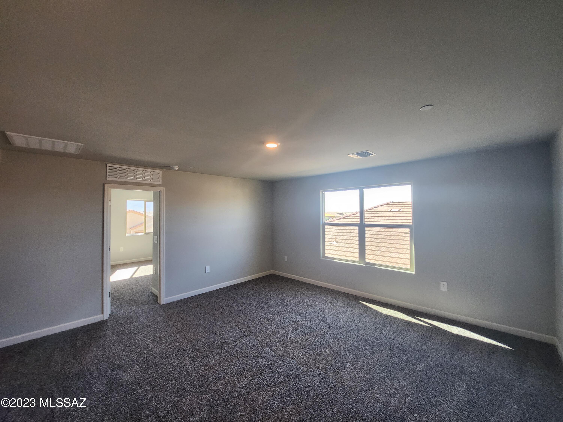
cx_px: 282
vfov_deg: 89.9
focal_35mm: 13
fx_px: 211
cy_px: 211
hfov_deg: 106.2
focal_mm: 1.7
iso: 100
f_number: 2.2
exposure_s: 1/60
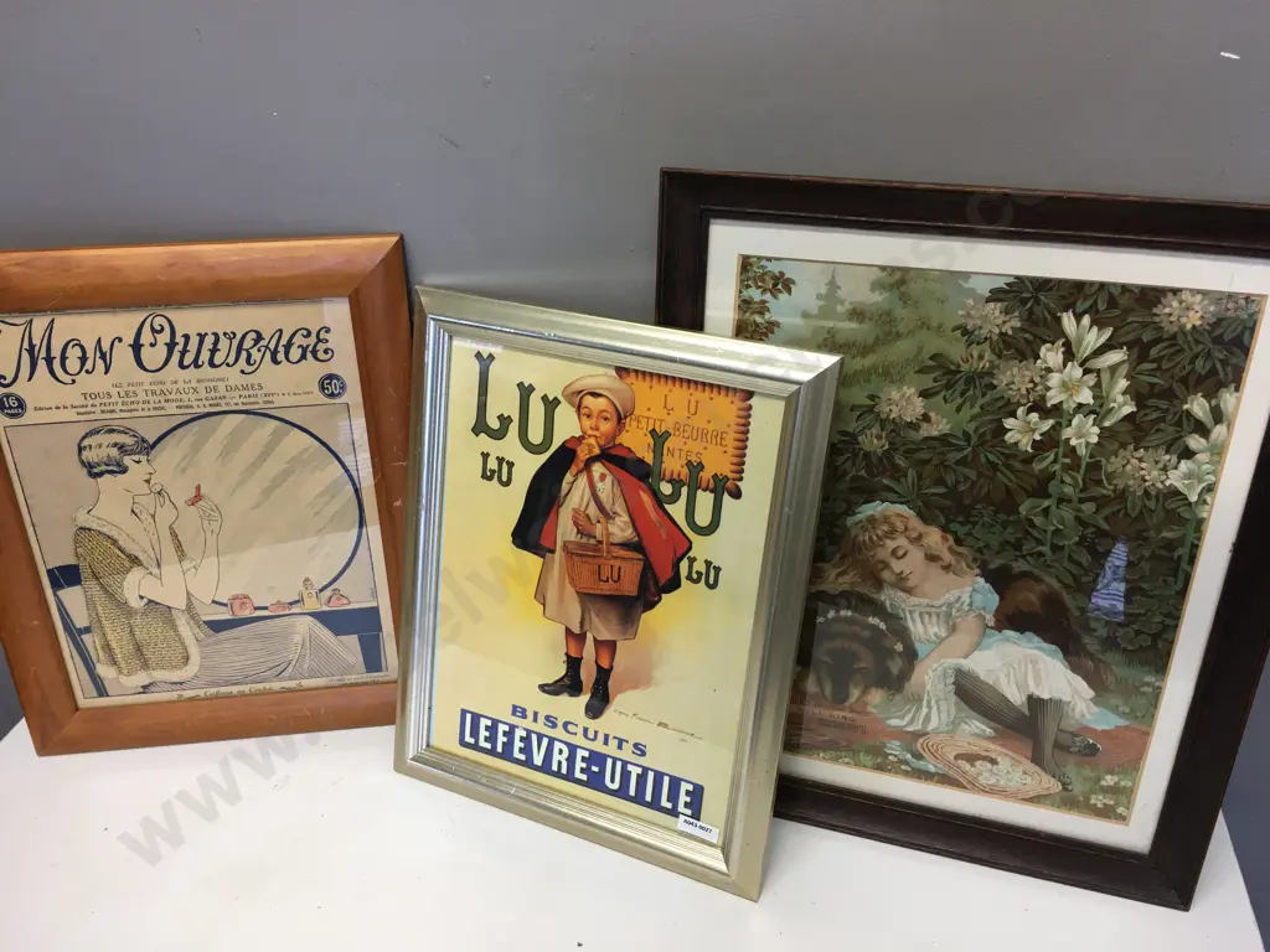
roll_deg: +0.0
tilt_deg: -28.9
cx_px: 635
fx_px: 1064
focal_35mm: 29
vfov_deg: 48.2
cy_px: 476
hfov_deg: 61.7
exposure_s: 1/33
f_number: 2.2
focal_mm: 4.15
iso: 32
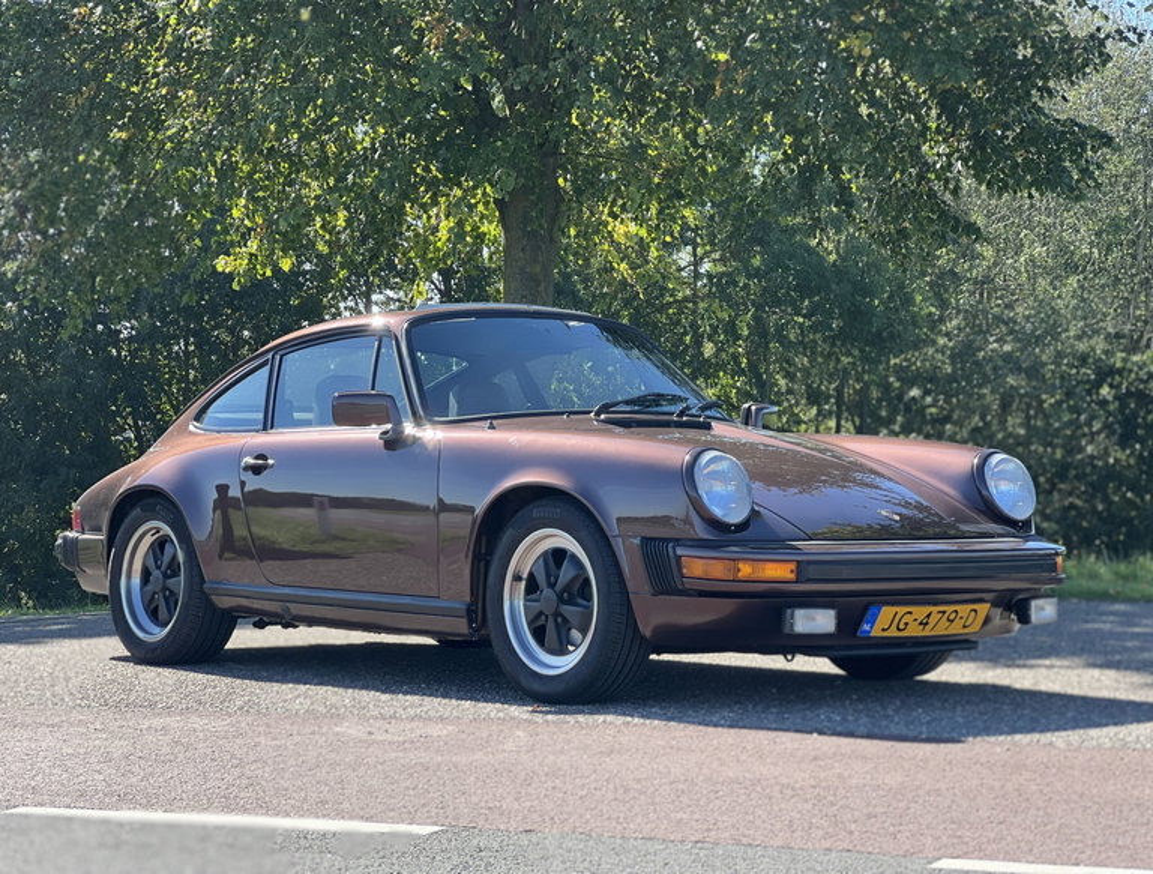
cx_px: 576
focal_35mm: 77
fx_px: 2574
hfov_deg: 25.2
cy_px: 437
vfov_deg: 19.3
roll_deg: +2.4
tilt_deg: +0.4
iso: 25
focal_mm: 9
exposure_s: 1/171
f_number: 2.8
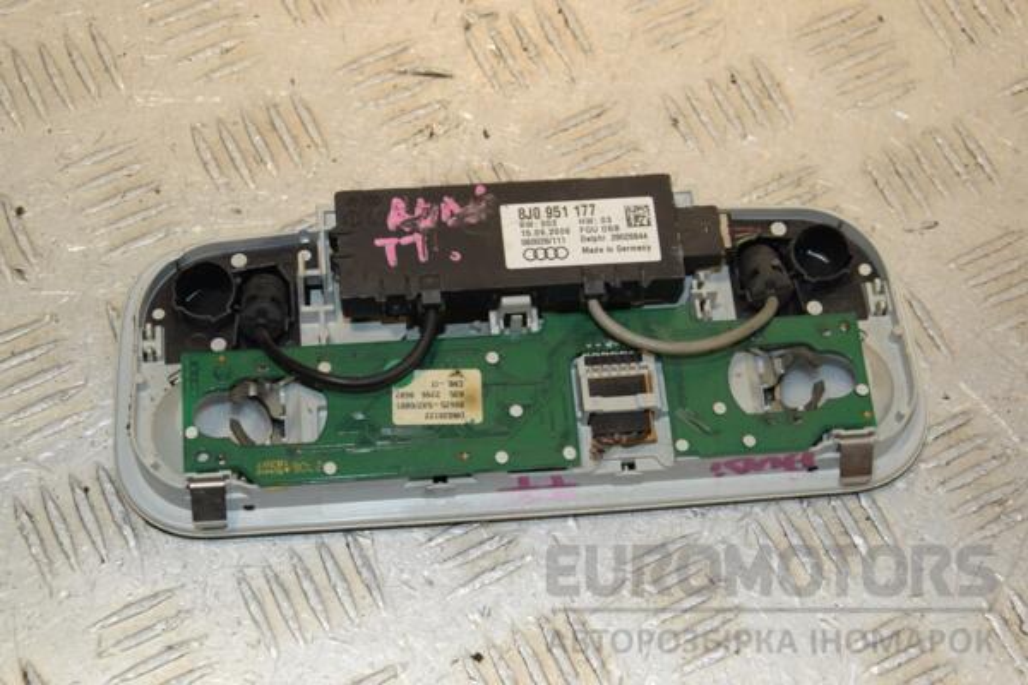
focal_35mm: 72
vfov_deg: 18.9
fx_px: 2056
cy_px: 342
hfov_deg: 28.1
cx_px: 514
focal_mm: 48
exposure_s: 1/200
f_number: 8
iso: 800
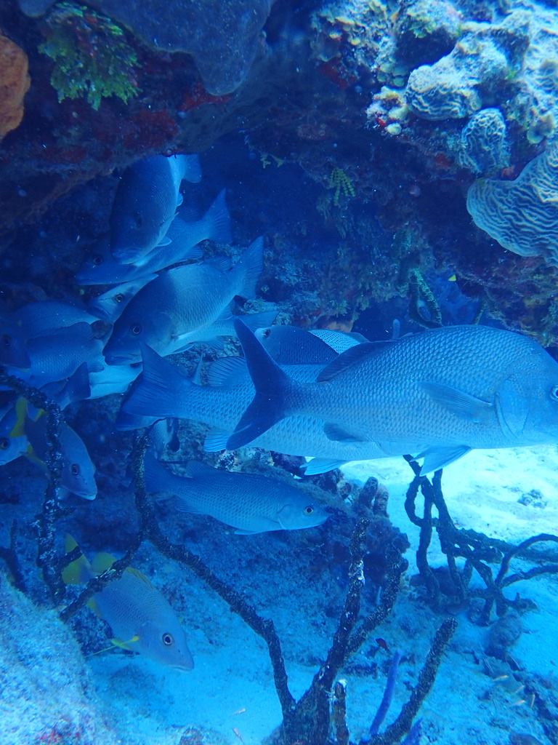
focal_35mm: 36
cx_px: 279
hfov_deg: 39.7
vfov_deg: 51.4
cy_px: 372
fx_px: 774
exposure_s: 1/80
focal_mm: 6.37
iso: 160
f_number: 2.5
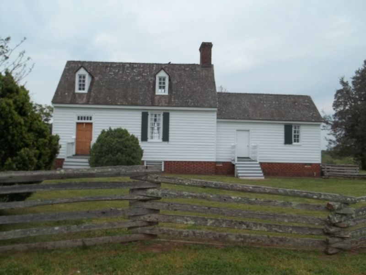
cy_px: 138
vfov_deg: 42.9
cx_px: 183
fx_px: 349
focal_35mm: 33
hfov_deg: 55.4
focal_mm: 5.9
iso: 64
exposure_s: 1/125
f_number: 8
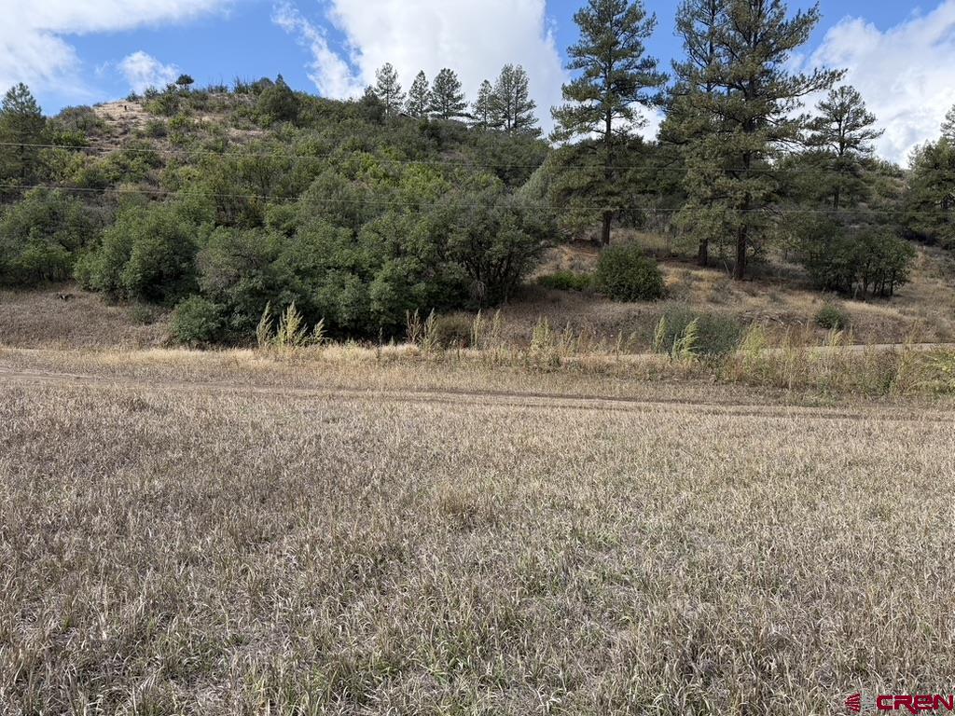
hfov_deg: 71.6
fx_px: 662
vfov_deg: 56.8
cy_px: 358
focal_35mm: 24
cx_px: 478
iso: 100
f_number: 1.78
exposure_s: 1/3425
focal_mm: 6.76
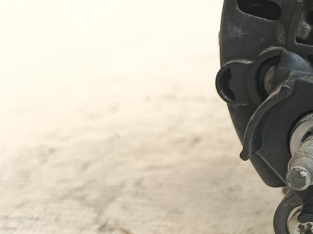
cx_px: 429
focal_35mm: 90
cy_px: 53
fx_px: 814
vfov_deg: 16.3
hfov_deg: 19.7
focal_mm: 5.24
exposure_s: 1/120
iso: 504
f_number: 1.7
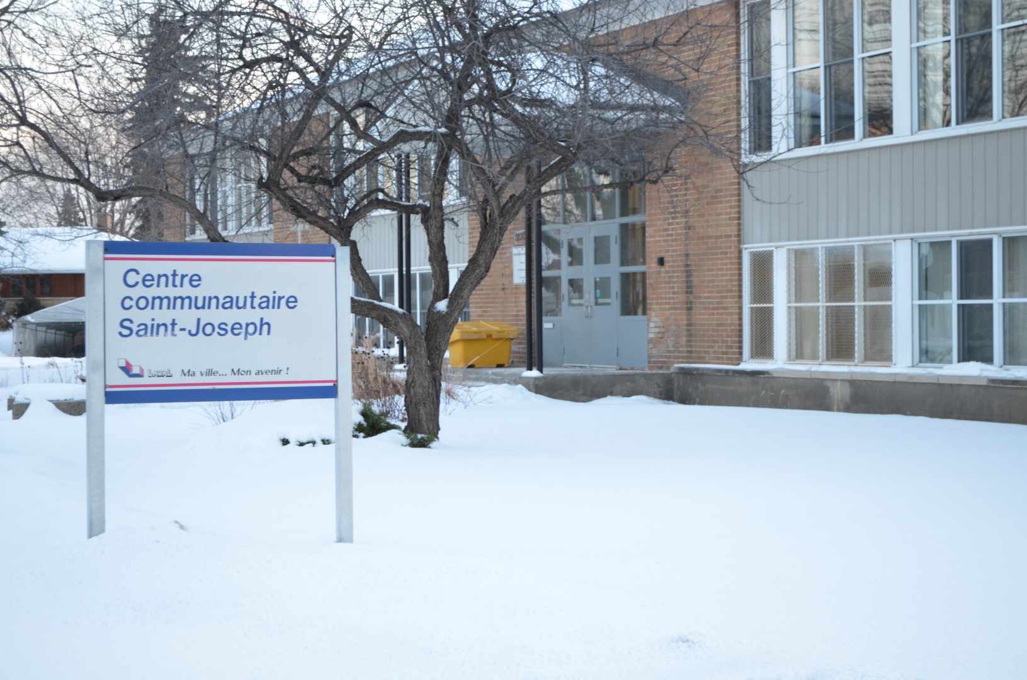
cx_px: 514
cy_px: 340
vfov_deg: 20.5
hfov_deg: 30.6
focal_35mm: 66
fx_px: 1879
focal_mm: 44
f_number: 5.3
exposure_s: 1/60
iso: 640
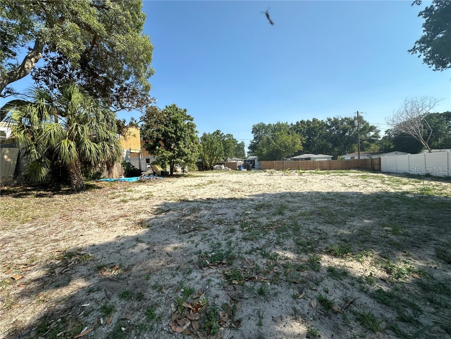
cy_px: 170
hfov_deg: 102.1
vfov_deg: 85.7
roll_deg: +1.8
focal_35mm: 14
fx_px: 182
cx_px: 226
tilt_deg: -3.4
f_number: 2.2
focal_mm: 2.22
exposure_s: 1/1553
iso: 40
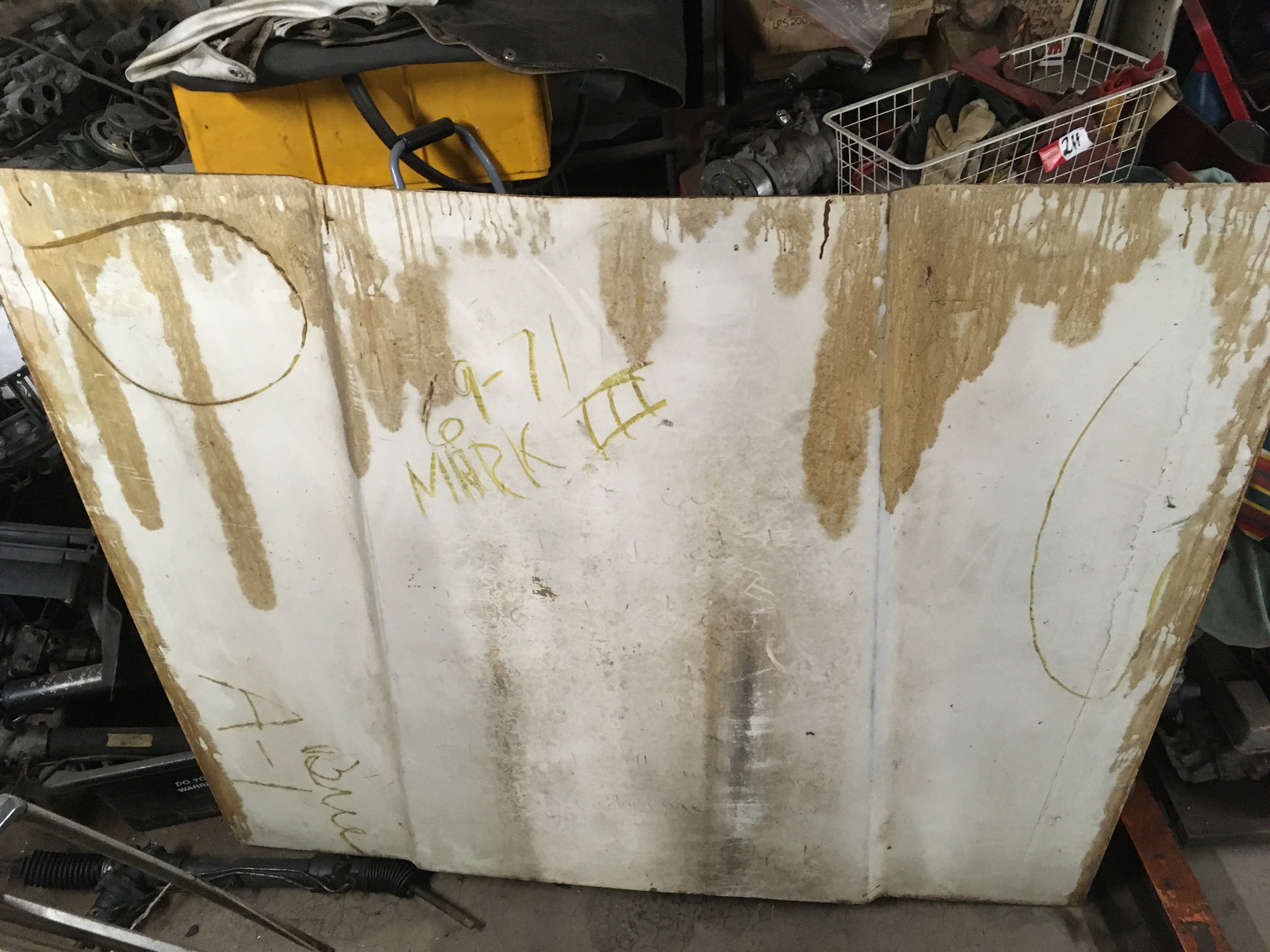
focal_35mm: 29
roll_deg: +2.3
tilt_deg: -42.6
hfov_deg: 61.7
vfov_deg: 48.2
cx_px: 635
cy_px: 476
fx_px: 1064
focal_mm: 4.15
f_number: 2.2
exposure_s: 1/25
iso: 200
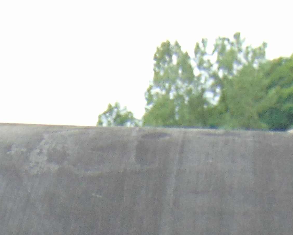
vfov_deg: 11.5
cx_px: 99
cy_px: 469
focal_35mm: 121
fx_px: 1049
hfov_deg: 15.9
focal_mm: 4.9
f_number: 3
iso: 80
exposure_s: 1/200
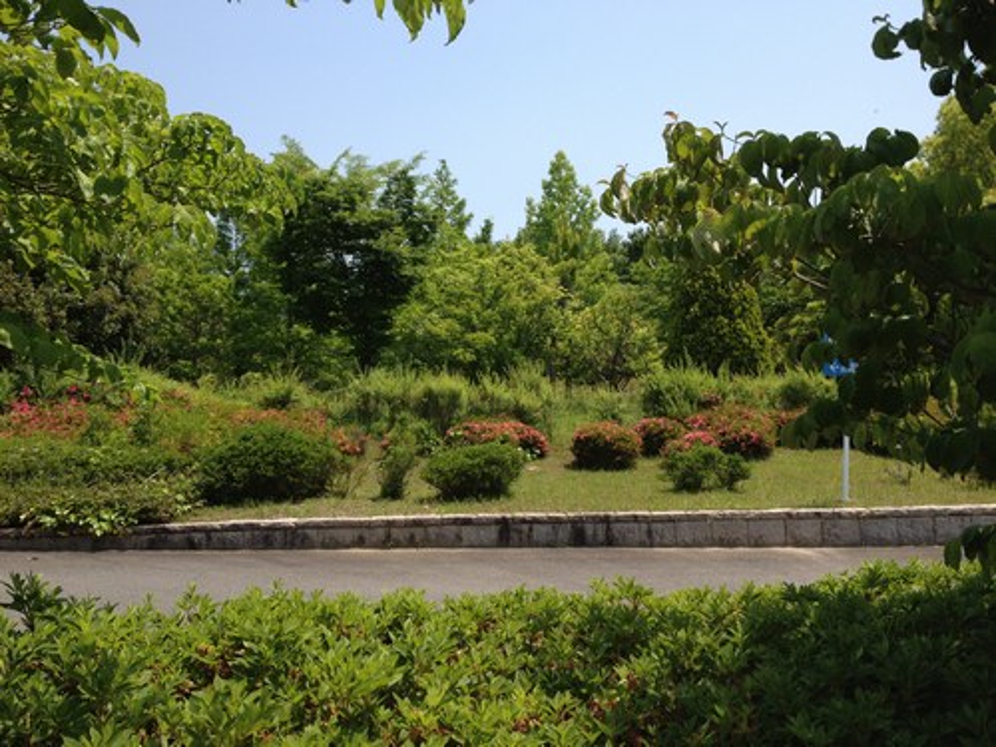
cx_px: 498
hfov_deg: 52.6
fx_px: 1007
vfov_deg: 40.7
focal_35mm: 35
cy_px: 374
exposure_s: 1/1416
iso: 50
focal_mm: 4.28
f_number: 2.4
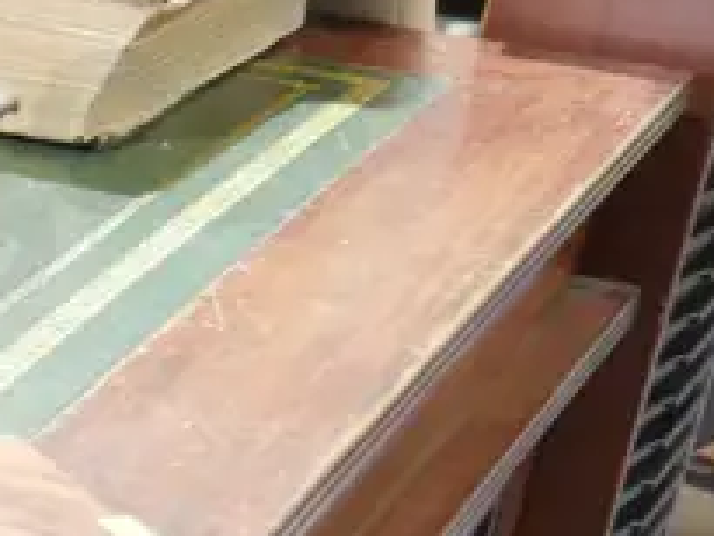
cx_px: -919
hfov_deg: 11.3
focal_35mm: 150
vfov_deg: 9.5
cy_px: 903
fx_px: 3096
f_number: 3.6
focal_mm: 15
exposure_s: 1/60
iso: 1000
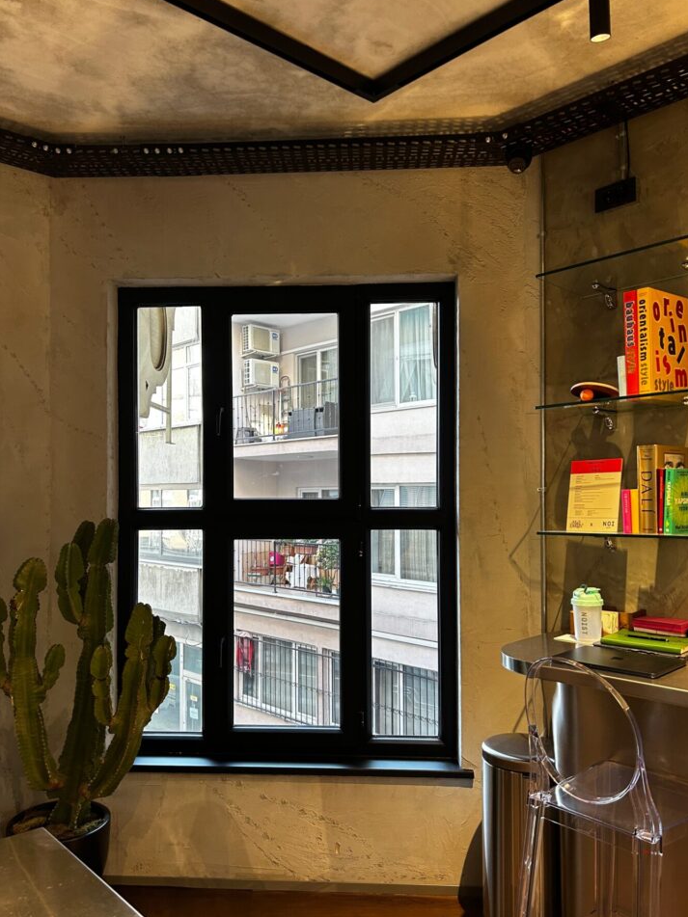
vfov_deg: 63.4
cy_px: 487
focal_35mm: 28
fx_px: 742
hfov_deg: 49.7
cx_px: 322
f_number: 1.5
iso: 125
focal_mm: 5.7
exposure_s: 1/78
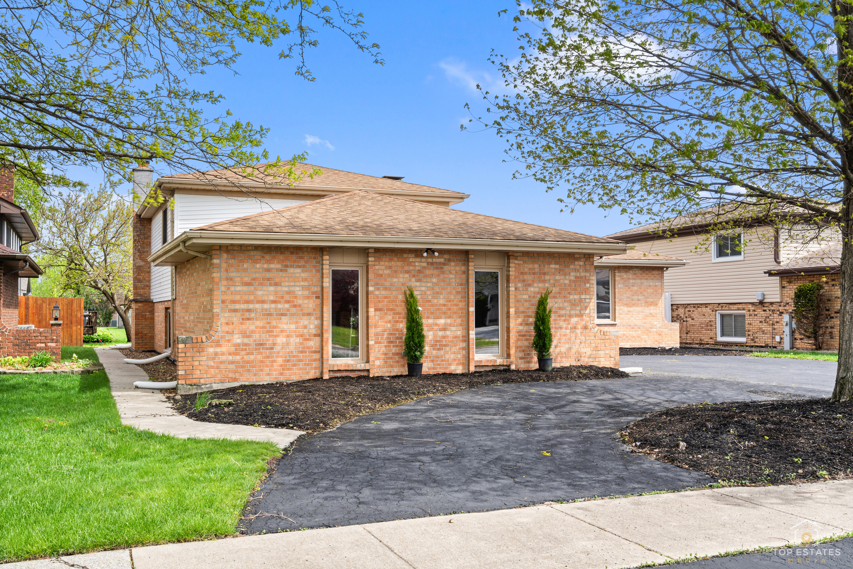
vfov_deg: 37.9
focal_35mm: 35
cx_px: 426
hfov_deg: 54.4
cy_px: 284
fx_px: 829
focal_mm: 35
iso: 100
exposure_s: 1/40
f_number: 10
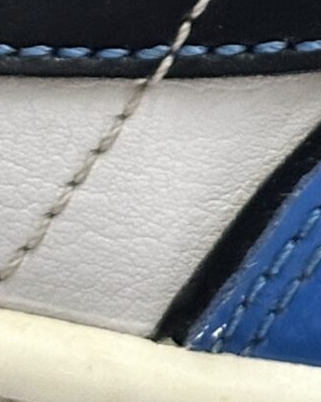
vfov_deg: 6.4
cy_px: -374
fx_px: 3515
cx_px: 577
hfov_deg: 5.2
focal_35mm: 296
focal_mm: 6.86
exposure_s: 1/50
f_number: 1.78
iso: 250
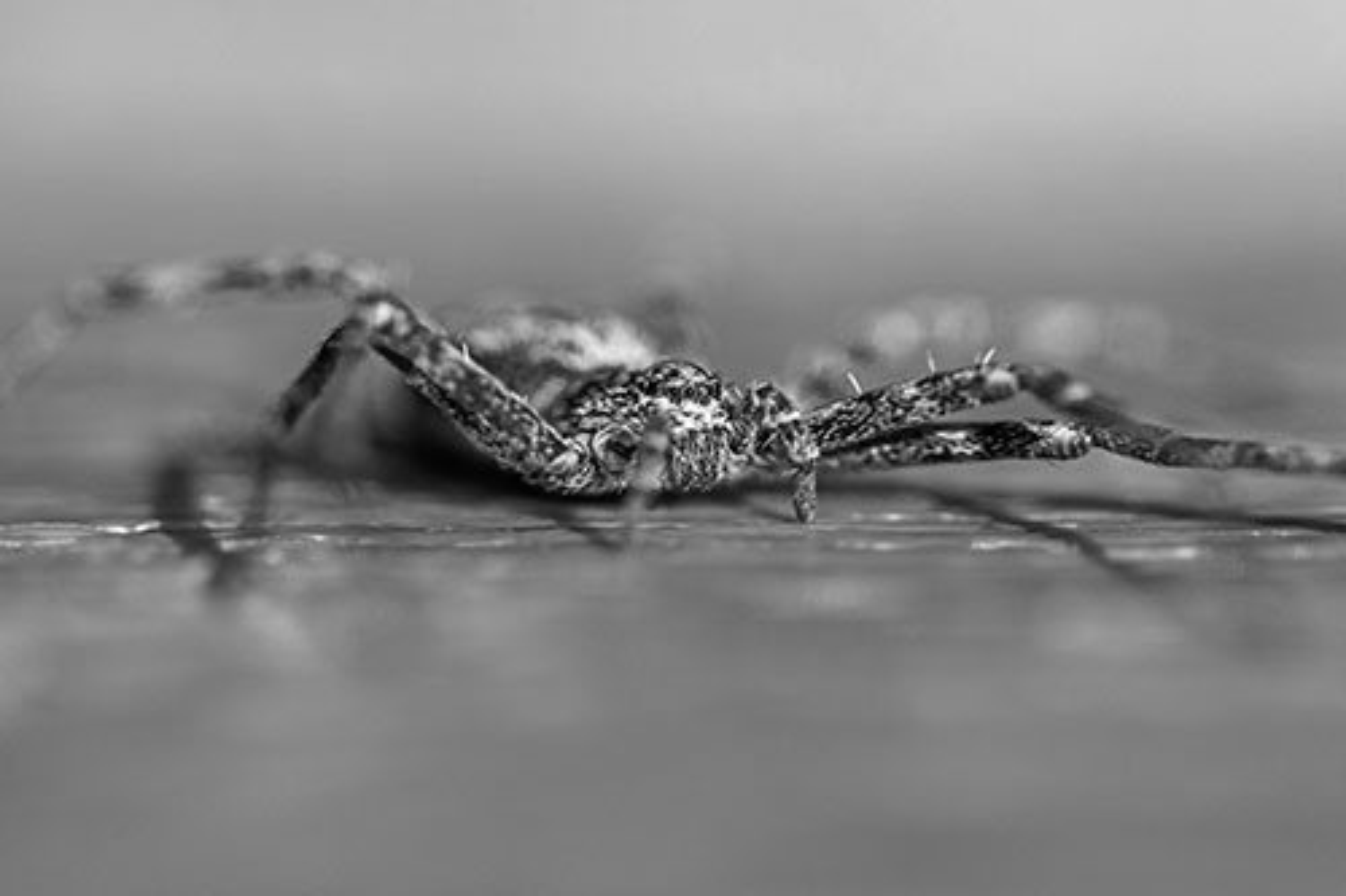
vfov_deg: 6.5
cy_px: 448
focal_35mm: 210
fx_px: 7849
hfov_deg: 9.8
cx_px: 673
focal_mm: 210
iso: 800
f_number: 11
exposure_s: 1/2000
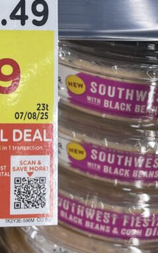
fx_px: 503
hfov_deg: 17.6
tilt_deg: -20.3
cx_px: 12
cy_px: 7
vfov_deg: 26.8
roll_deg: -1.4
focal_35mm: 73
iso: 32
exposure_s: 1/128
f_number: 1.6
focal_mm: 4.2
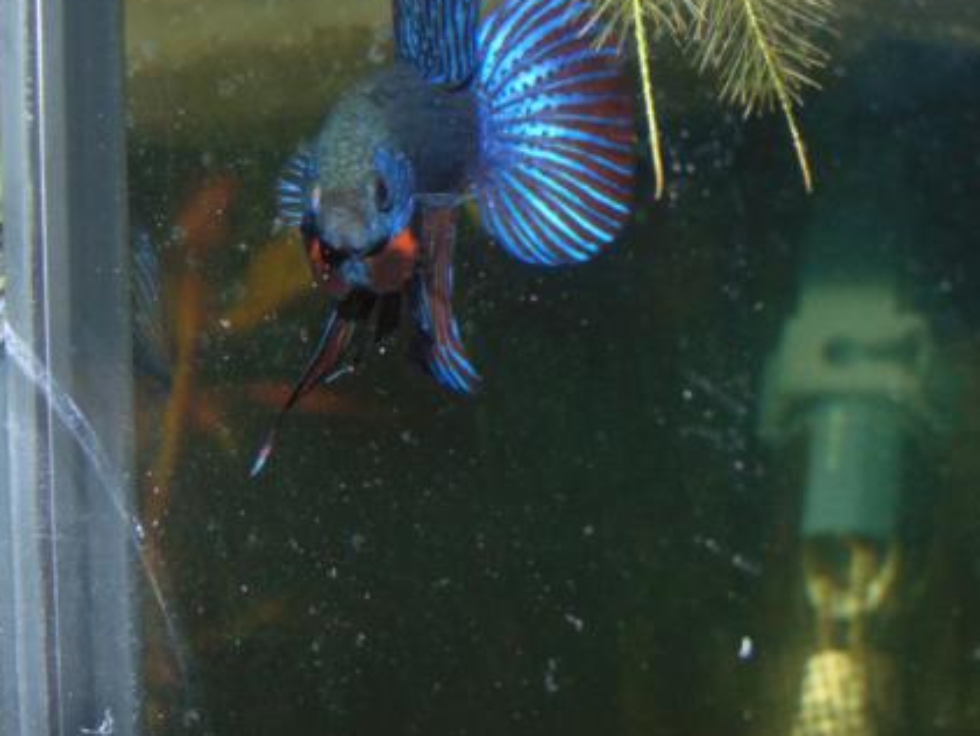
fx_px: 2152
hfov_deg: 25.5
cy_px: 226
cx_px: 654
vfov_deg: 19.3
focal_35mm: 76
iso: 200
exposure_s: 1/60
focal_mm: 9
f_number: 3.5
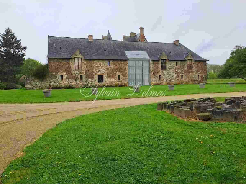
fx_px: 178
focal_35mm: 25
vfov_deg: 54.9
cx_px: 123
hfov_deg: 69.4
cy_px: 92
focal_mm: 4.65
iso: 32
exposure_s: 1/1065
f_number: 1.8
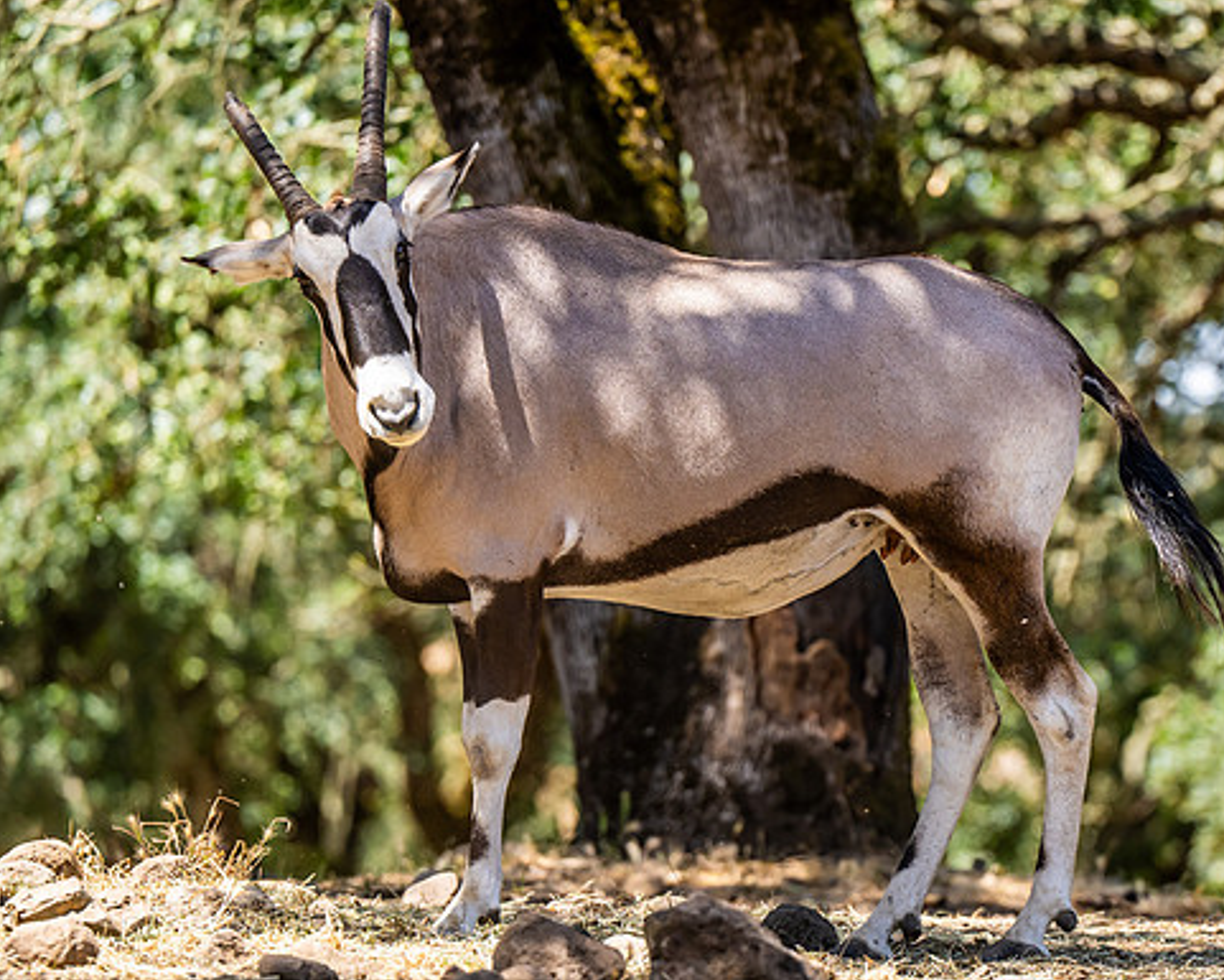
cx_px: 766
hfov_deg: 5.7
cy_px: 665
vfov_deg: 4.6
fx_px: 12319
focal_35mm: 340
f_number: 3.2
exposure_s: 1/2000
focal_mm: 200
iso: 400
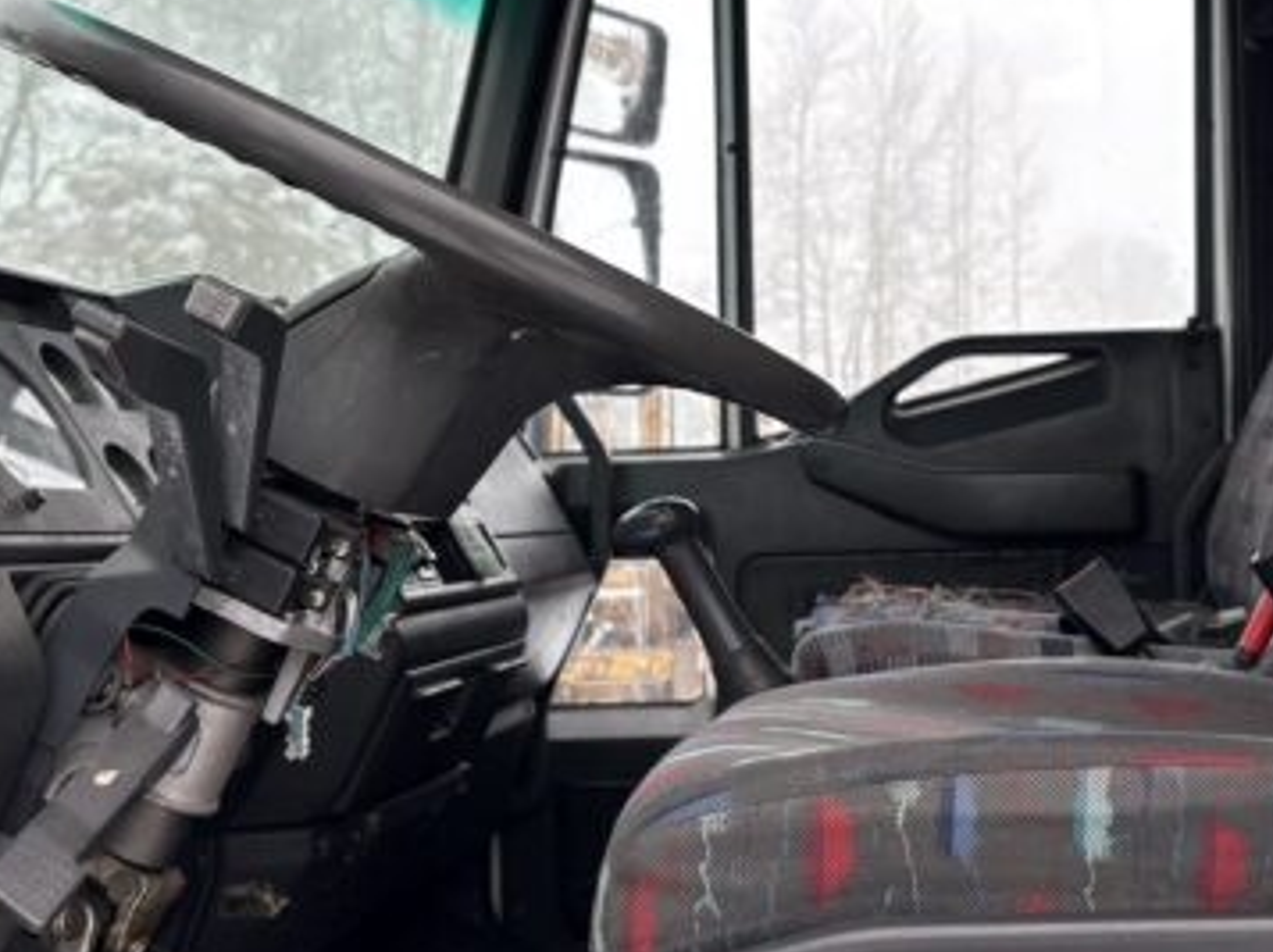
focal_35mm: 56
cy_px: 456
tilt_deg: +2.3
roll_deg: +0.0
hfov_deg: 34.2
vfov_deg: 26.1
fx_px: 2057
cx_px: 817
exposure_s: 1/348
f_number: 1.6
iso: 50
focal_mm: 5.96
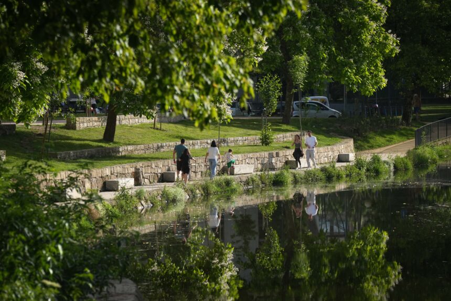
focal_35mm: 200
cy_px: 150
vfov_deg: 6.9
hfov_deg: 10.3
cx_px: 226
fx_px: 2505
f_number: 6.3
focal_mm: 200
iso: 1250
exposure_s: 1/4000
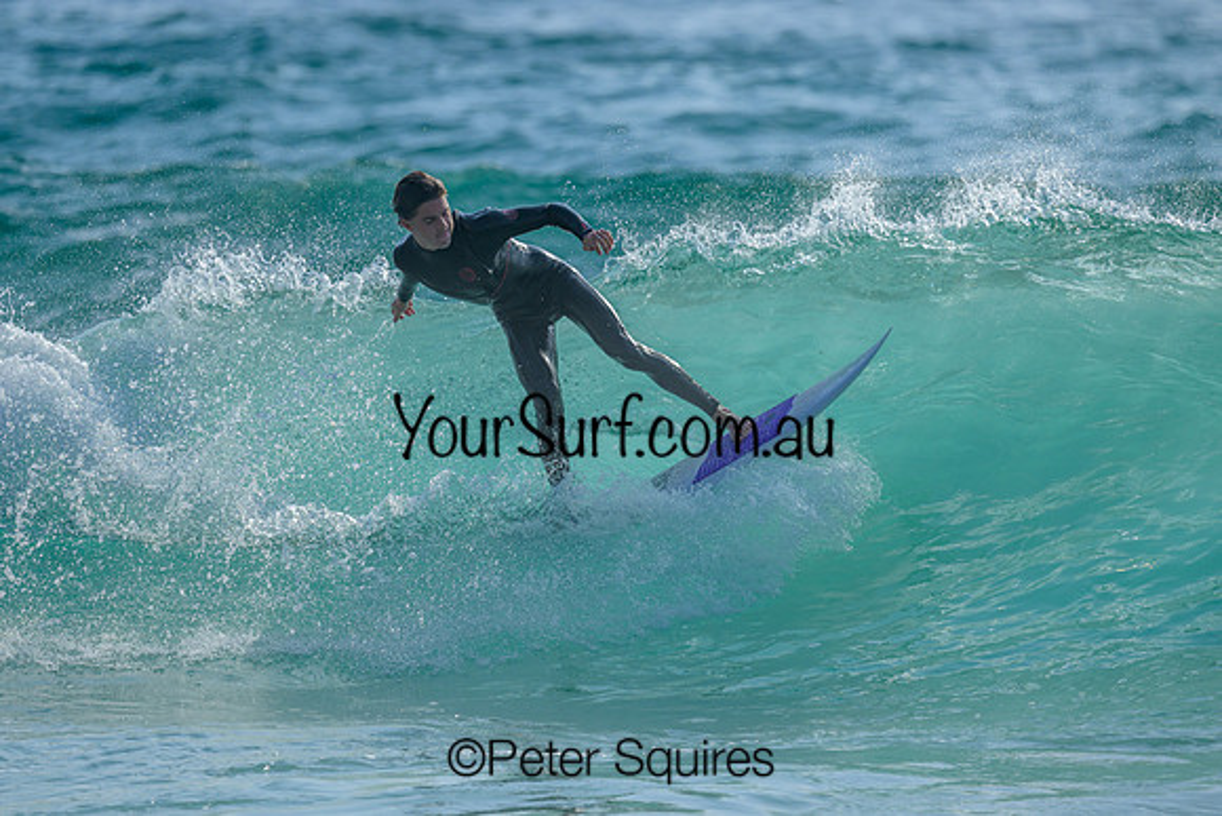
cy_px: 408
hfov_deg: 2.6
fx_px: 27161
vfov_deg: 1.7
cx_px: 611
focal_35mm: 800
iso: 220
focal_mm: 800
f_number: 6.3
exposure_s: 1/2000
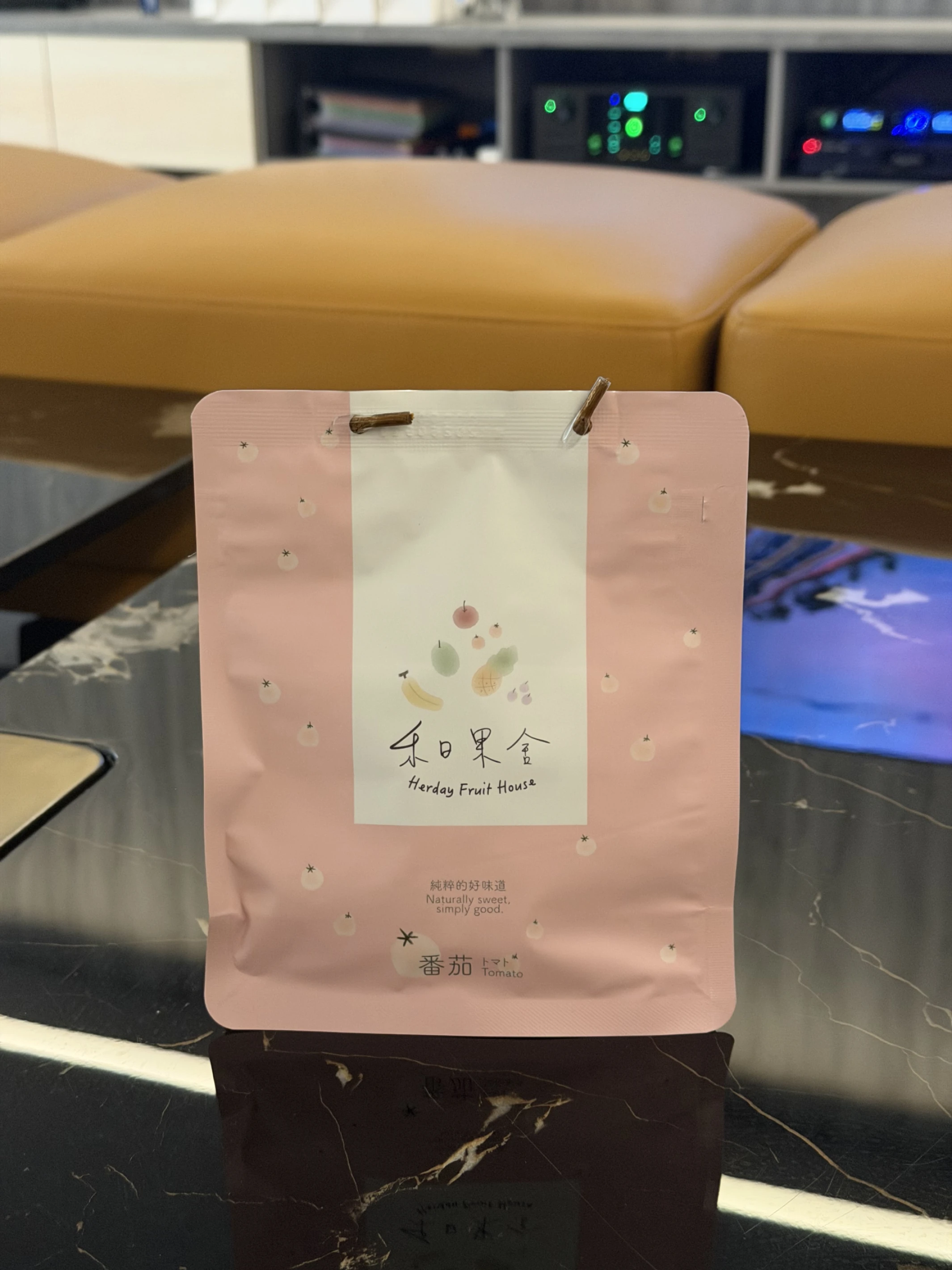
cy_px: 635
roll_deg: -0.2
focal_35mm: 48
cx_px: 476
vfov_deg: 39.7
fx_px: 1760
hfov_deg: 30.3
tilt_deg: -20.4
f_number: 1.78
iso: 500
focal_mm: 6.76
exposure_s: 1/30
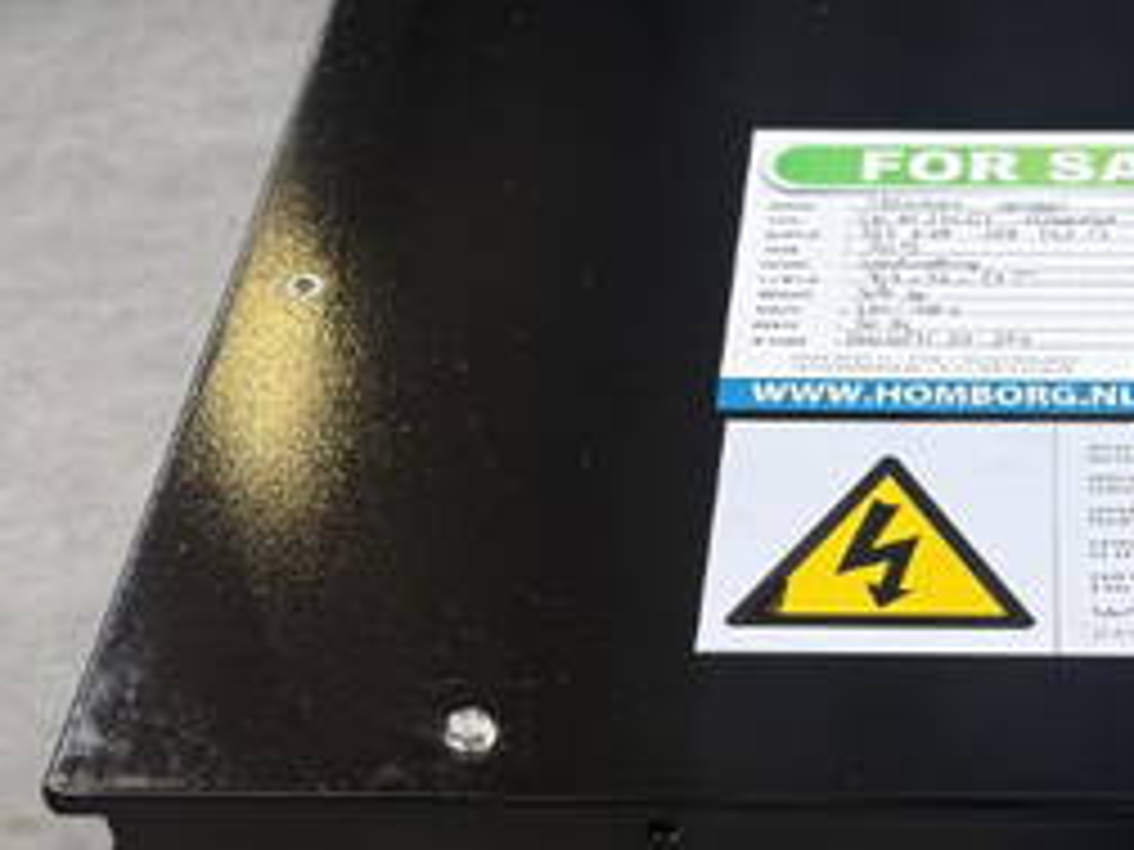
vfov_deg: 20.0
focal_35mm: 72
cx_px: 943
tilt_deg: -47.6
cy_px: 769
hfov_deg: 26.4
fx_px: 2359
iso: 125
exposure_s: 1/121
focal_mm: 6.76
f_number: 1.78
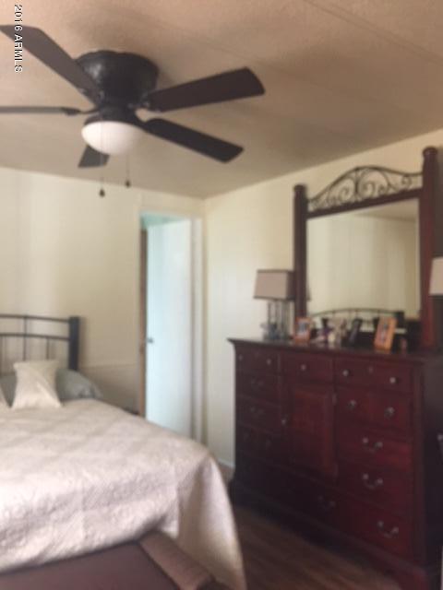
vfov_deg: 61.7
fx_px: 495
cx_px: 222
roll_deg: +0.4
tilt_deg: +3.0
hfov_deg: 48.2
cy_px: 295
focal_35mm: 29
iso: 160
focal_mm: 4.15
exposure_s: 1/15
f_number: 2.2
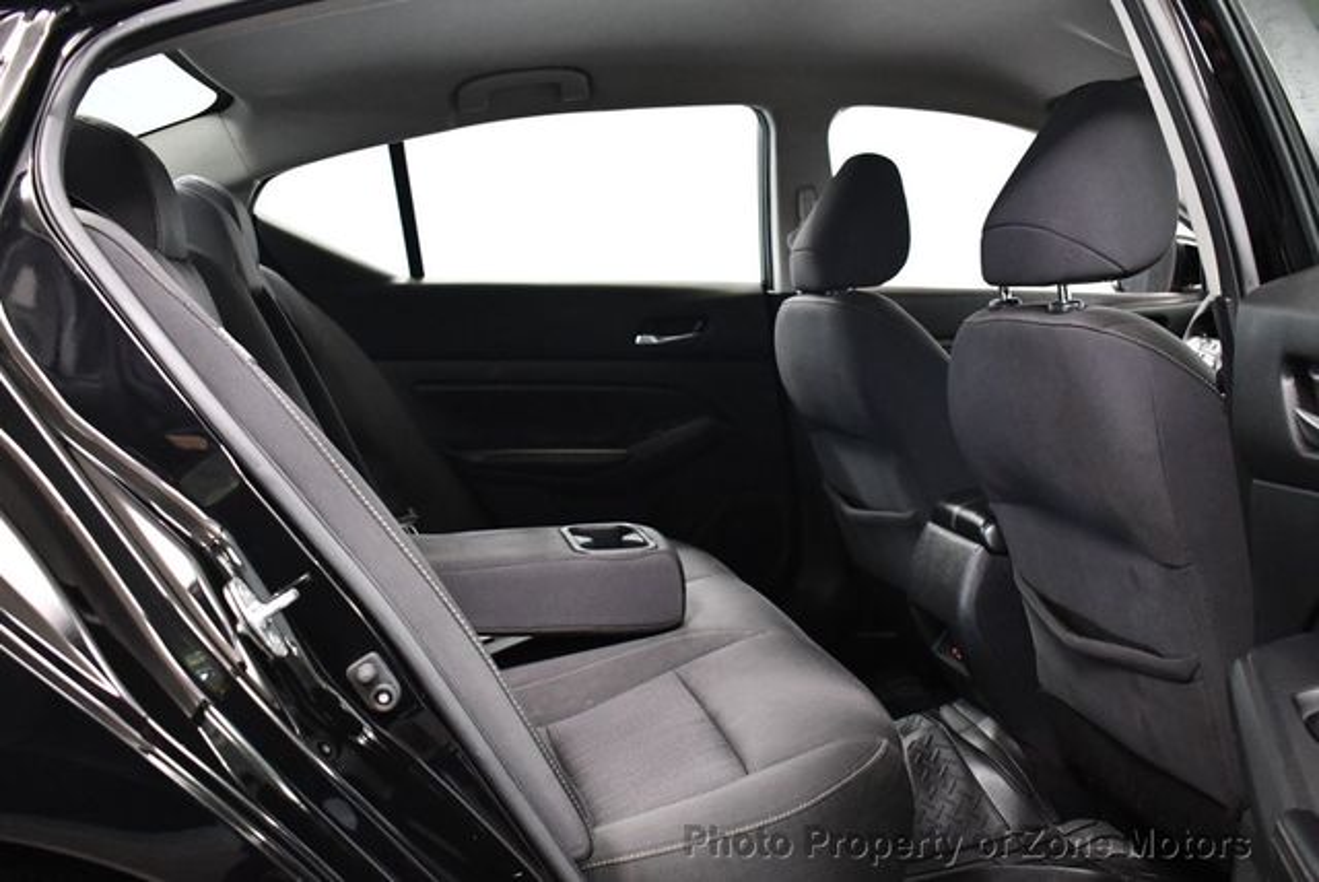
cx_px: 660
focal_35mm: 36
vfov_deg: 36.9
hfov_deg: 53.1
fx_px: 1320
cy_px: 441
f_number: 3.5
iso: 3200
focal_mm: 18
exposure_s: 1/80
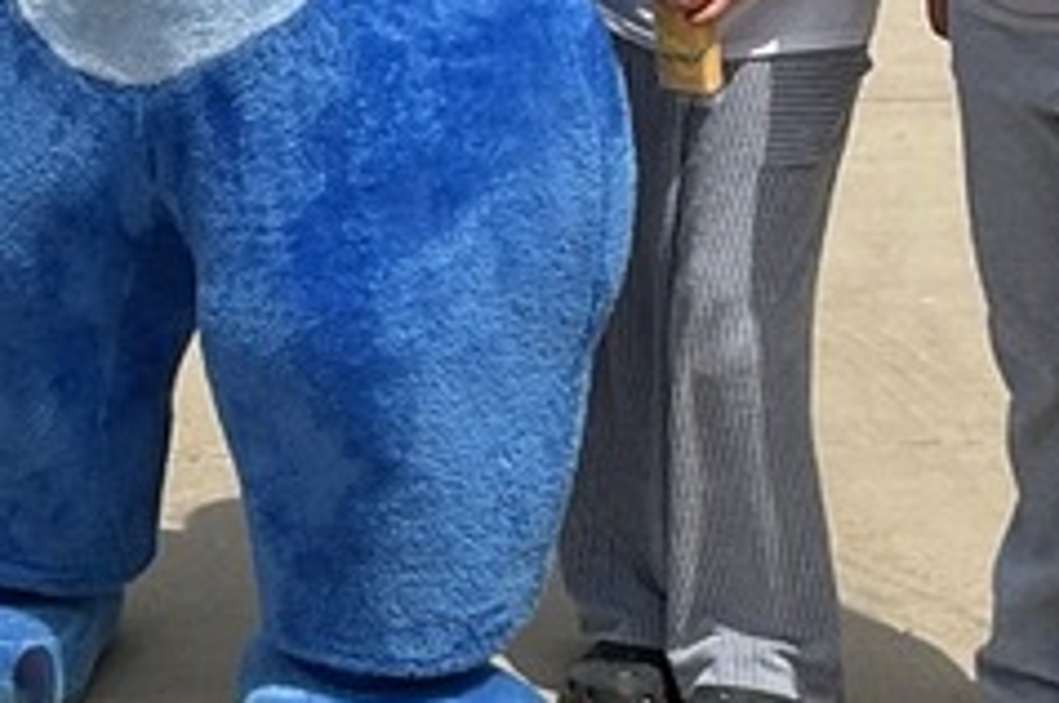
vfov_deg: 10.5
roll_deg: -1.4
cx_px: 58
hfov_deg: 15.6
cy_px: 334
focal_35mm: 130
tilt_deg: -16.8
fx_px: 3819
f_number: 1.8
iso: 16
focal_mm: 3
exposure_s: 1/3788
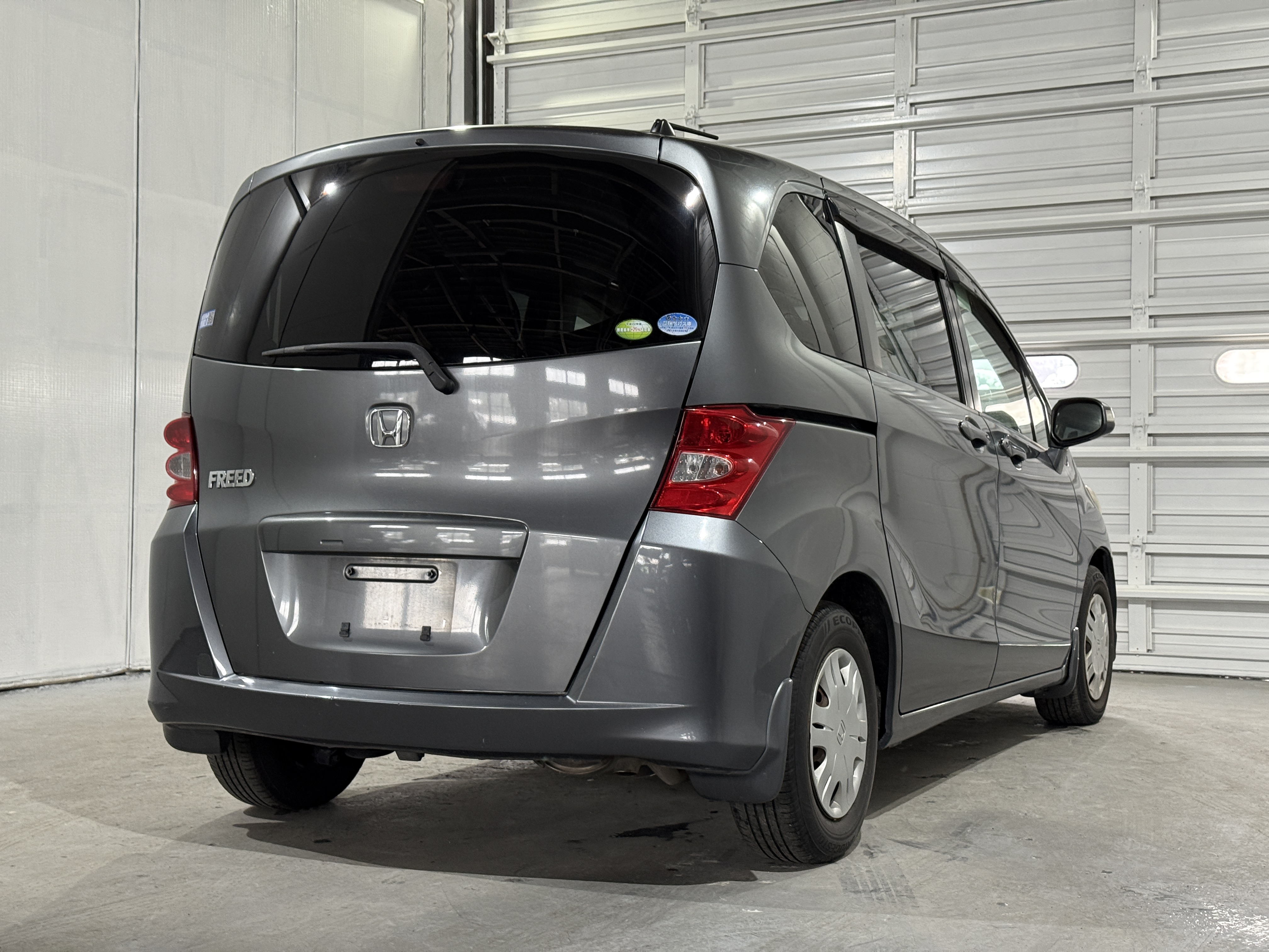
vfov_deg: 30.3
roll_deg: -0.4
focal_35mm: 48
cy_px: 476
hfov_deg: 39.7
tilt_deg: +0.7
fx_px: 1760
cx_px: 634
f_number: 1.78
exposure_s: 1/60
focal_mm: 6.76
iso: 200
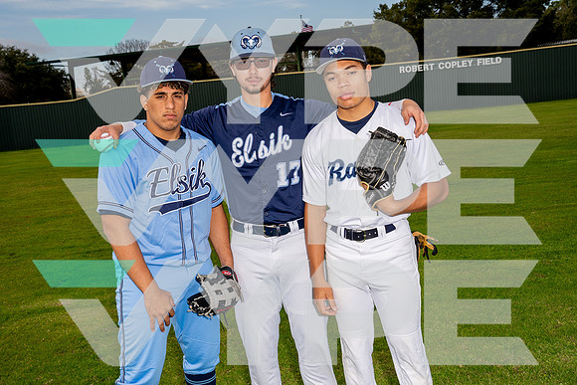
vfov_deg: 28.1
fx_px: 769
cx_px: 288
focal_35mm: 48
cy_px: 192
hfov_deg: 41.1
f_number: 11
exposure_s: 1/250
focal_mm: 48
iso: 160
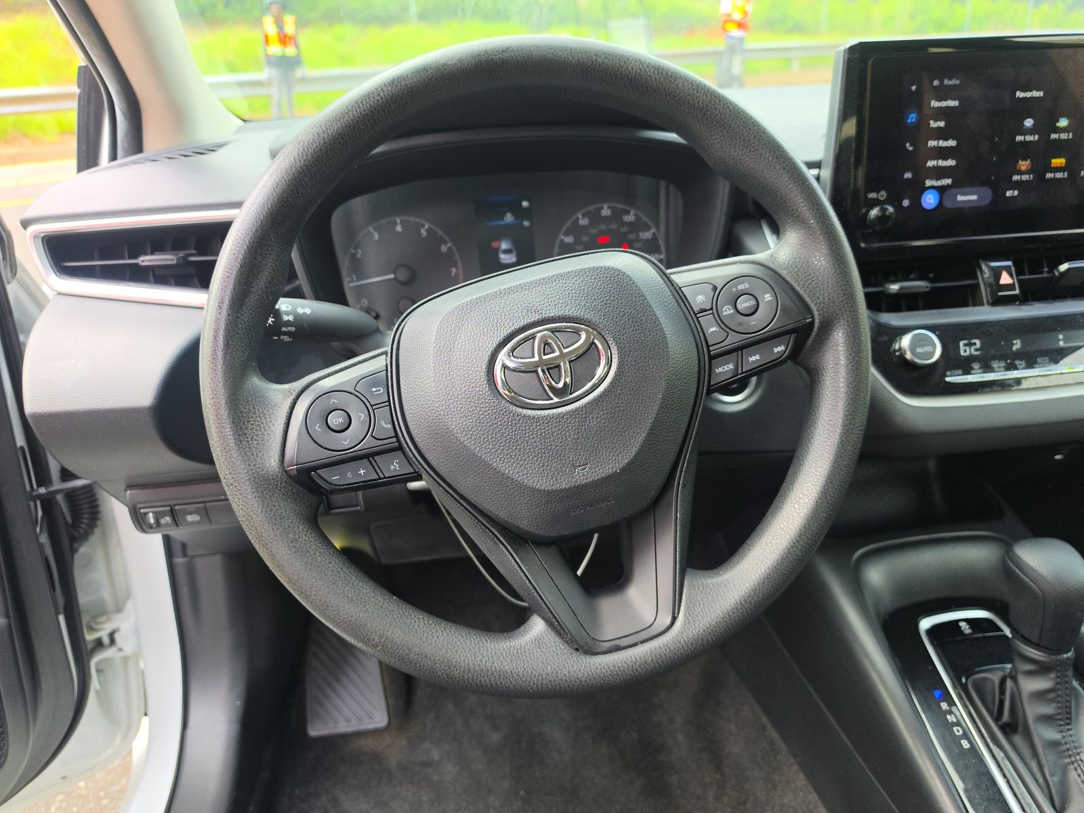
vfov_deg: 58.9
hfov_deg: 73.9
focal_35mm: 23
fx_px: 720
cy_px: 406
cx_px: 542
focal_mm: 6.5
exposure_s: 1/119
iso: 19
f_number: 1.4
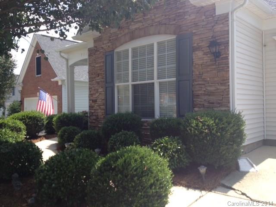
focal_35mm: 35
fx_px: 279
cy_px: 104
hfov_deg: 52.6
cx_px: 138
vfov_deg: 40.7
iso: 50
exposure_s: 1/627
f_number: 2.4
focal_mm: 4.28
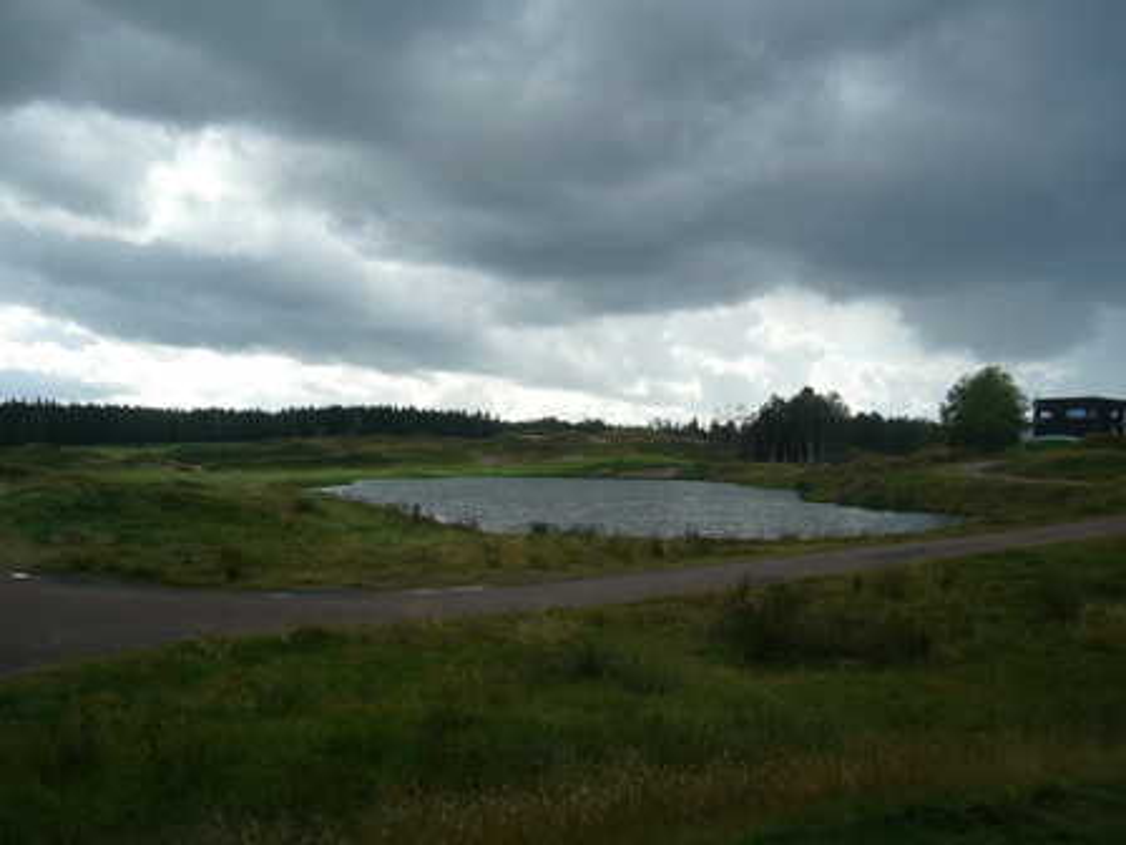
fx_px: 1138
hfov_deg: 52.6
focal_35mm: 35
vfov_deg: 40.7
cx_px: 563
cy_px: 422
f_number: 2.8
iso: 50
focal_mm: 5.8
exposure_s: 1/640
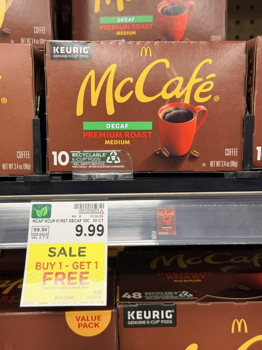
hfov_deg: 30.3
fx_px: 484
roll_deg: +1.4
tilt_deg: -9.7
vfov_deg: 39.7
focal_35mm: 48
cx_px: 131
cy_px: 175
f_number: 1.78
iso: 80
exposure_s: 1/60
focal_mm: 6.76
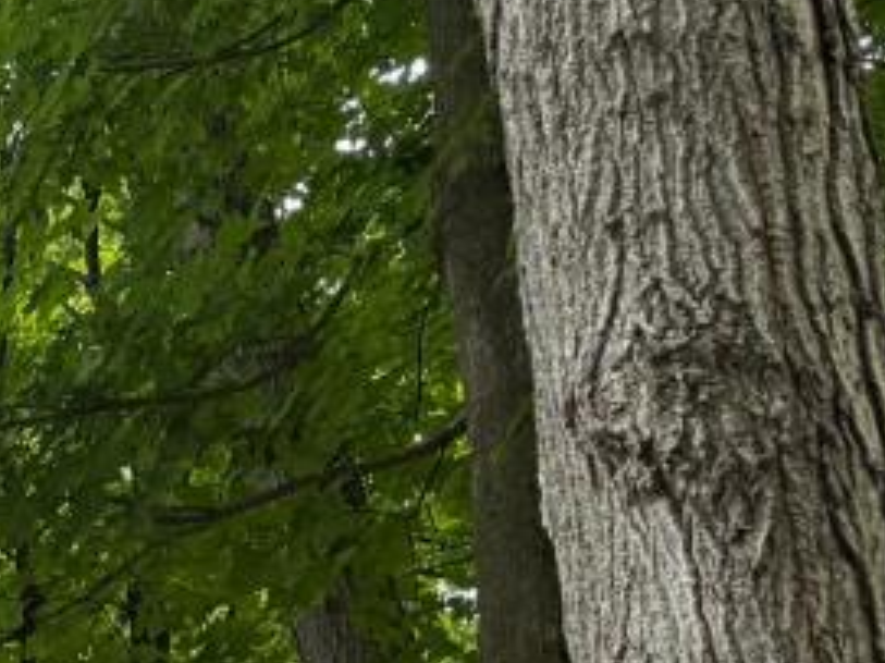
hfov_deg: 13.6
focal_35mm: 133
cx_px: -598
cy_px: 1210
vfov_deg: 10.5
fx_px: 3399
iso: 200
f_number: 1.78
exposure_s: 1/211
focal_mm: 6.76
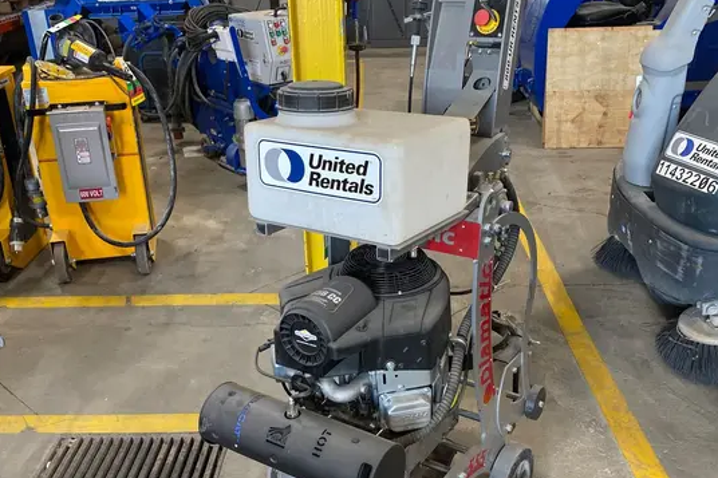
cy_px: 270
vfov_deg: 35.9
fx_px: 738
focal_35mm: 37
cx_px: 364
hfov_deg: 51.9
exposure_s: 1/83
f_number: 1.8
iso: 125
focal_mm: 4.25
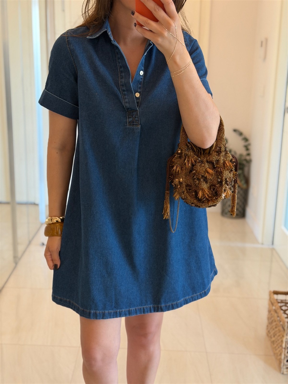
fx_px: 532
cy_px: 192
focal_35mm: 48
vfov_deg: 39.7
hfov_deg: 30.3
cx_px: 144
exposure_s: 1/60
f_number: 1.78
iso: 250
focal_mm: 6.76
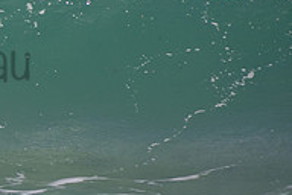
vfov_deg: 0.8
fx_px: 14664
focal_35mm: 1808
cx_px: -131
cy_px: 45
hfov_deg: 1.1
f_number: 5.6
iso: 250
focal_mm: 400
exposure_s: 1/1250
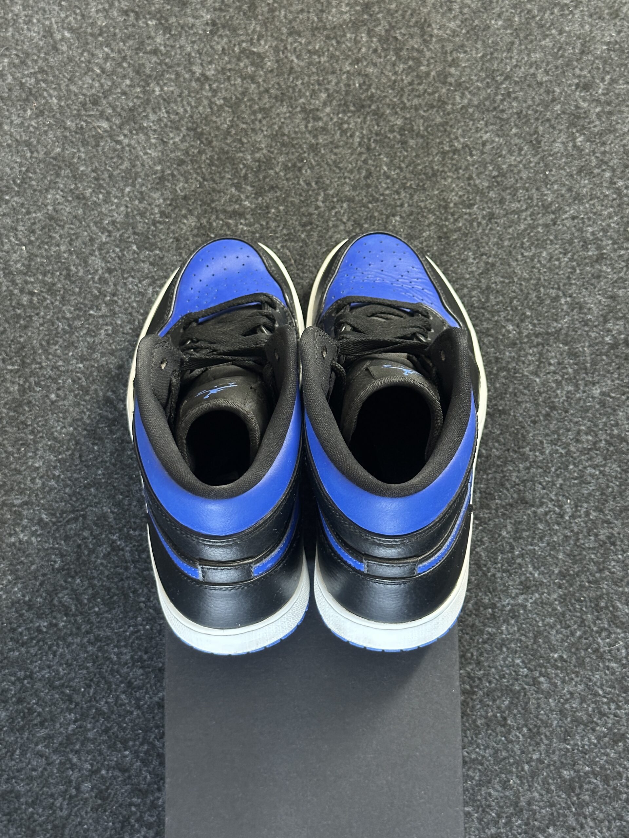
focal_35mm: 48
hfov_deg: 30.3
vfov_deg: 39.7
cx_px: 314
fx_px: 1163
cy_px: 419
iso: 500
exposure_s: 1/25
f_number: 1.78
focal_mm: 6.86
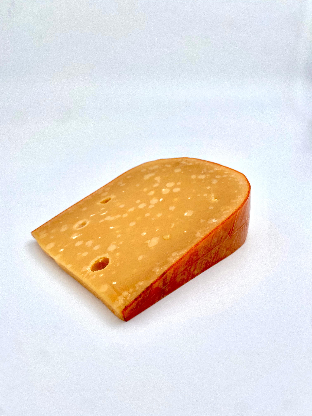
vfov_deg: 67.3
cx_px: 156
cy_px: 208
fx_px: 312
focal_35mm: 26
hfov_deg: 53.1
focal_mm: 4.2
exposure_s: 1/557
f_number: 1.8
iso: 32
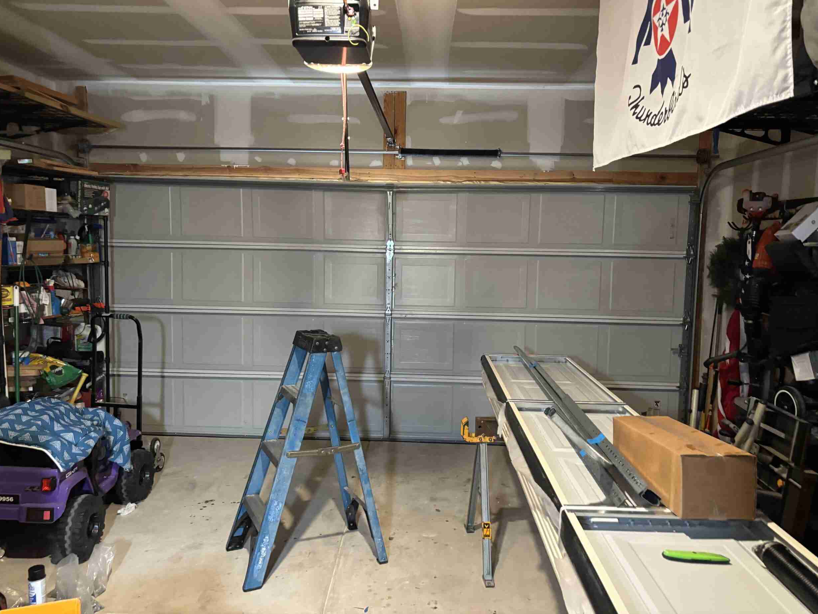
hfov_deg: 65.3
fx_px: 638
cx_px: 407
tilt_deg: -3.4
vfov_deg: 51.4
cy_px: 298
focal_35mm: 27
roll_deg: -1.8
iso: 640
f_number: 1.6
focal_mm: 5.96
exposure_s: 1/40
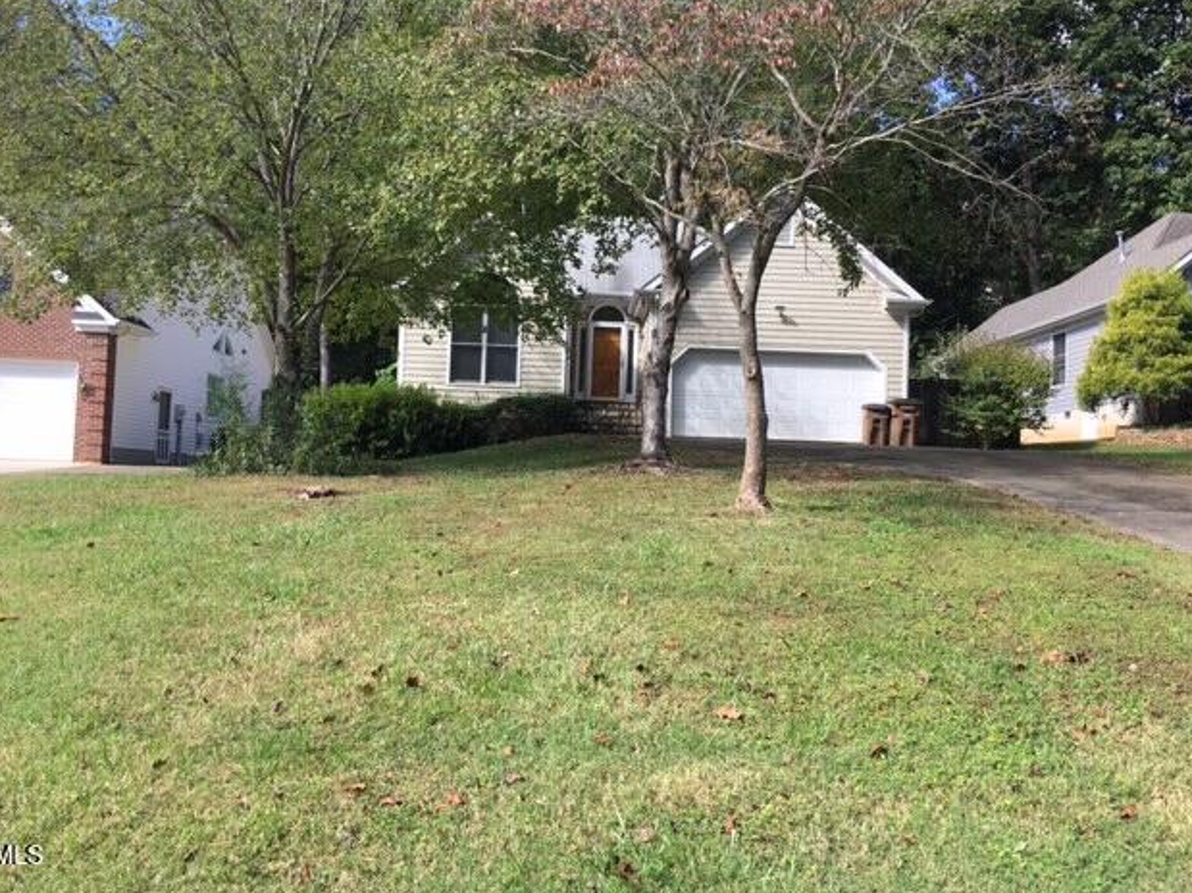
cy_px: 435
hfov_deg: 60.0
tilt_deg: +4.4
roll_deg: -3.3
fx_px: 1033
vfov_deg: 46.8
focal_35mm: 30
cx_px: 580
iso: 25
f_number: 2.2
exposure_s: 1/407
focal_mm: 4.15
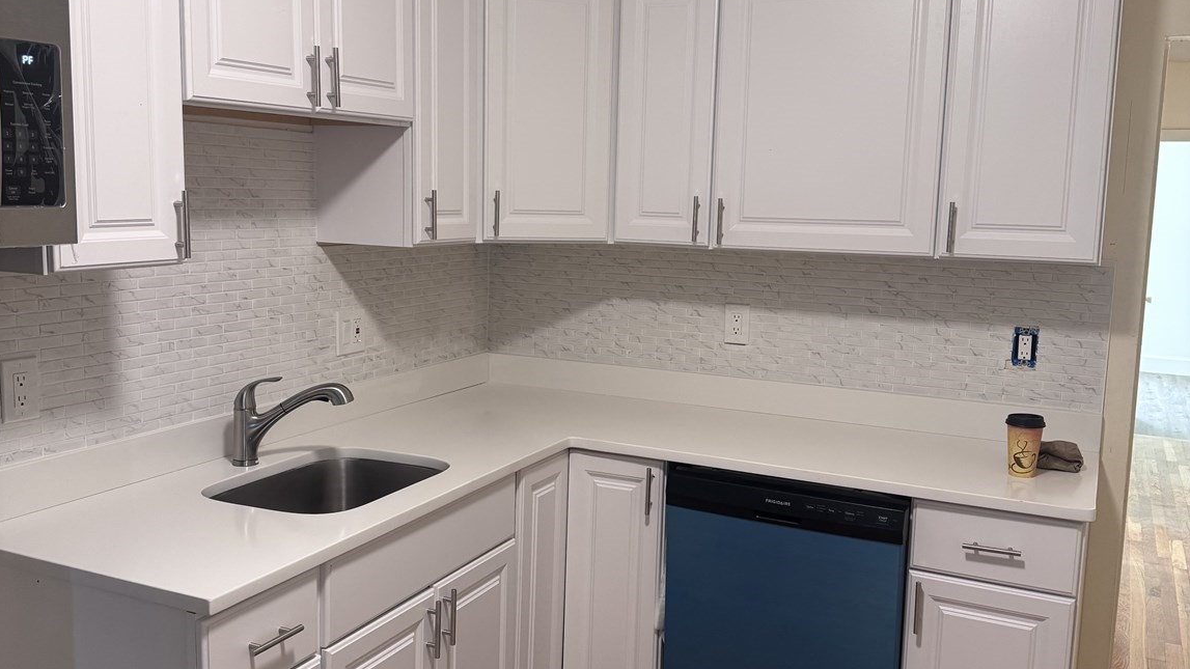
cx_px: 594
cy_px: 338
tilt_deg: -7.6
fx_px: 1104
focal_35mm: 35
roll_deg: -1.6
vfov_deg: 33.7
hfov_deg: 56.6
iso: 160
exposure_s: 1/60
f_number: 1.78
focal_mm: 6.76
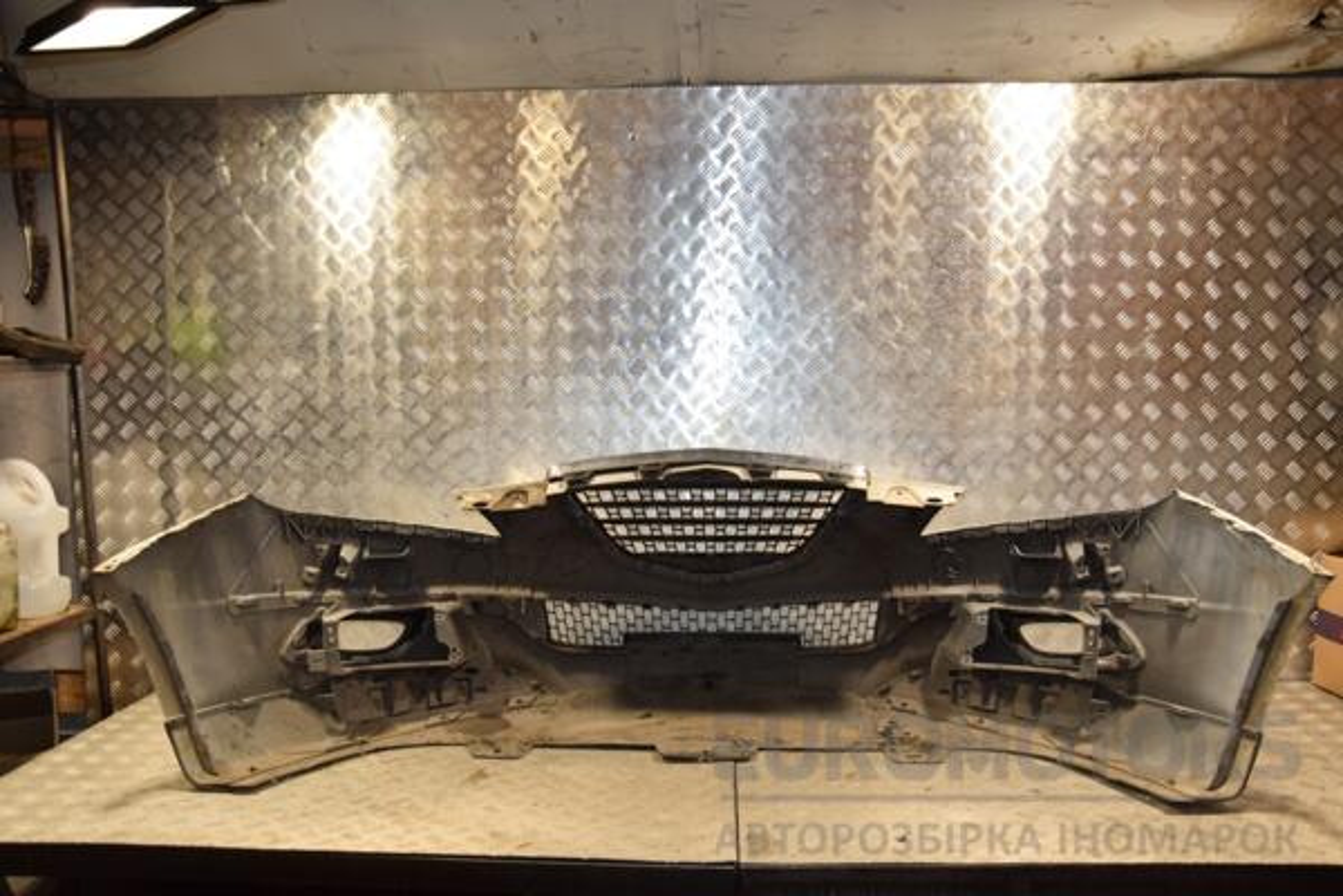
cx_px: 672
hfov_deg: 59.5
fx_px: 1175
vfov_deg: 41.7
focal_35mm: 32
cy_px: 448
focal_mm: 21
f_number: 5.6
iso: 800
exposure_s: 1/200
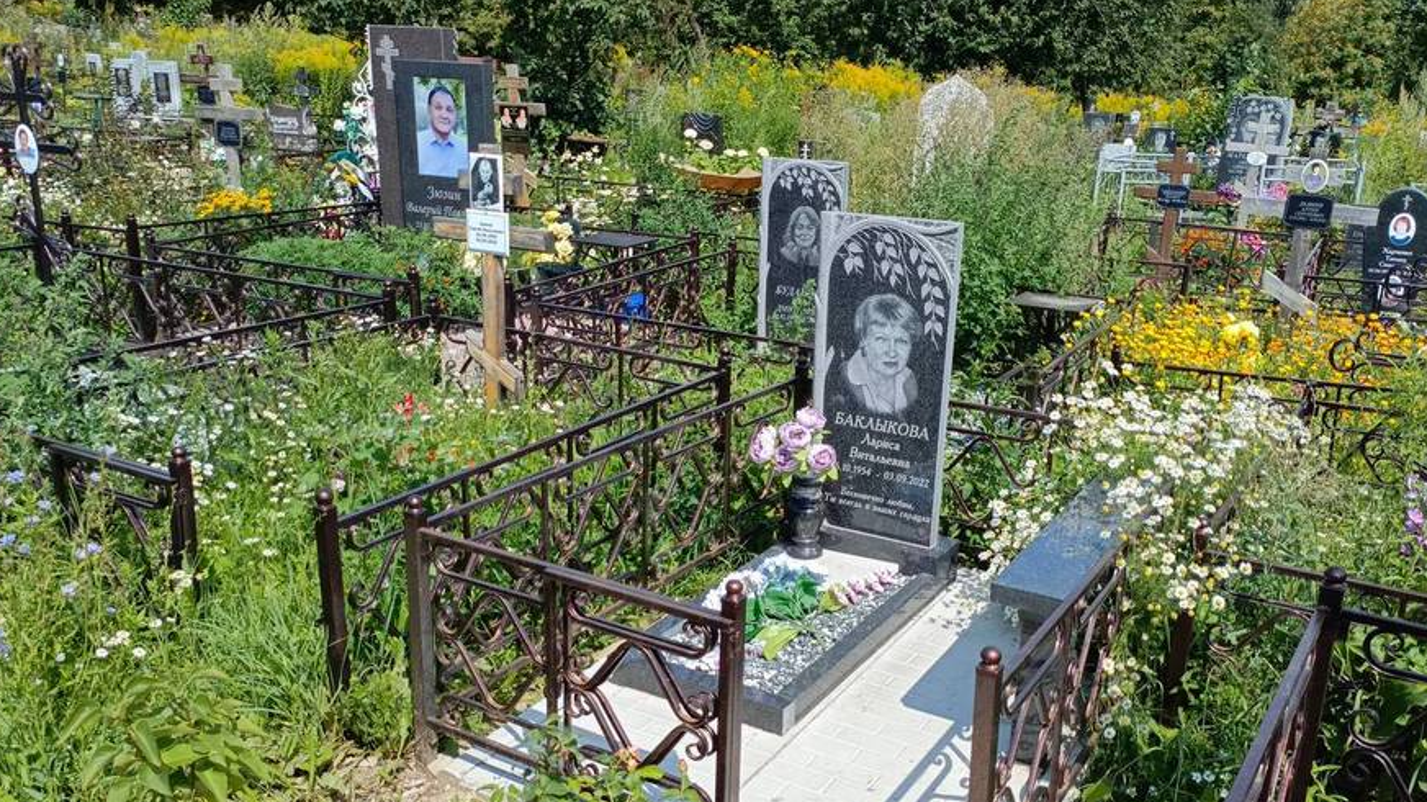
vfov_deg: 36.6
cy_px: 462
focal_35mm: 32
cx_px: 763
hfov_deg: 61.0
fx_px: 1211
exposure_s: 1/1538
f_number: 1.69
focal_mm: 4.76
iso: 121
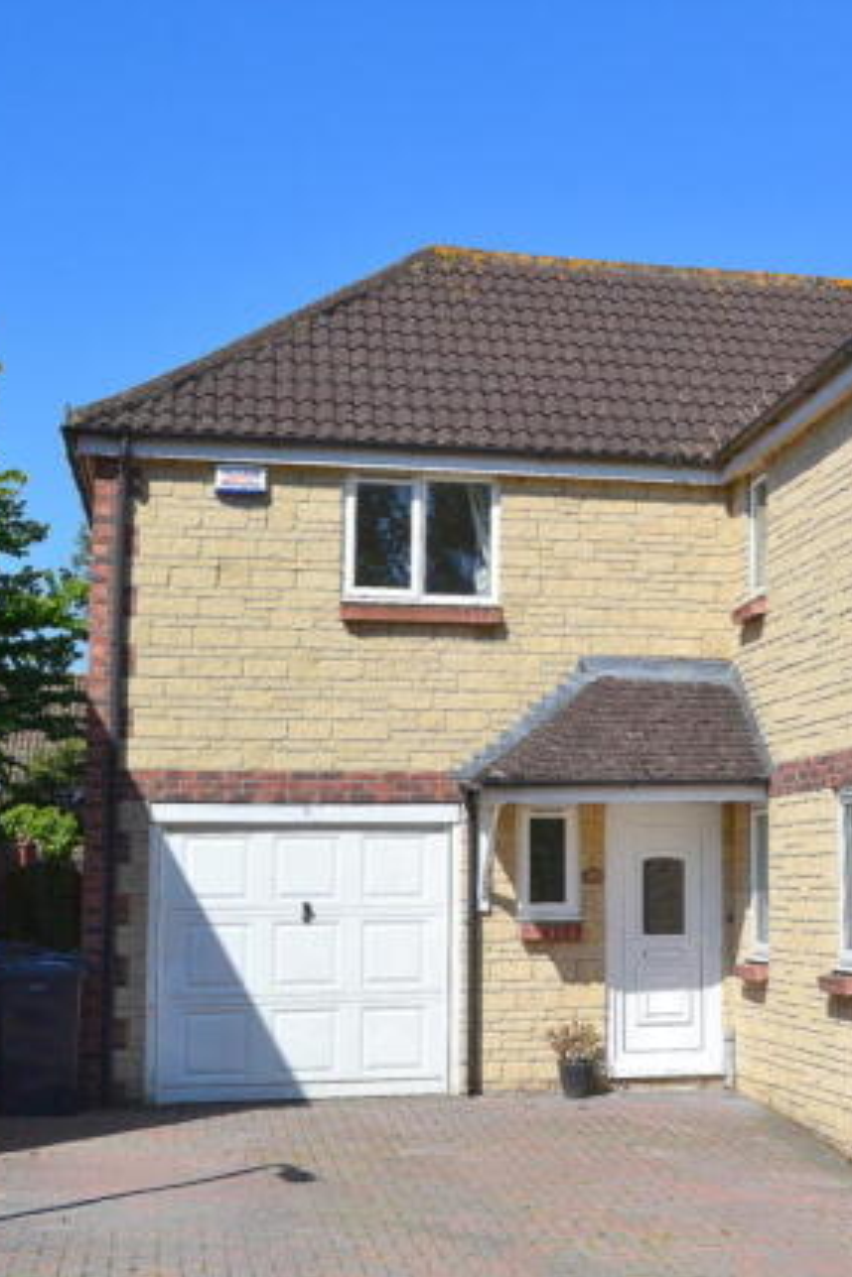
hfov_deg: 23.6
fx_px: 1952
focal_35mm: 55
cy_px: 644
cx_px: 839
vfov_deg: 36.2
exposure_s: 1/500
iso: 320
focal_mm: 24
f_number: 11
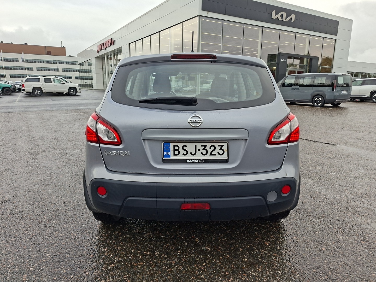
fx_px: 250
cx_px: 188
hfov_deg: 73.9
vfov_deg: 58.9
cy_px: 141
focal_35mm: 23
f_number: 1.8
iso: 40
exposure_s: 1/826
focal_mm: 5.54
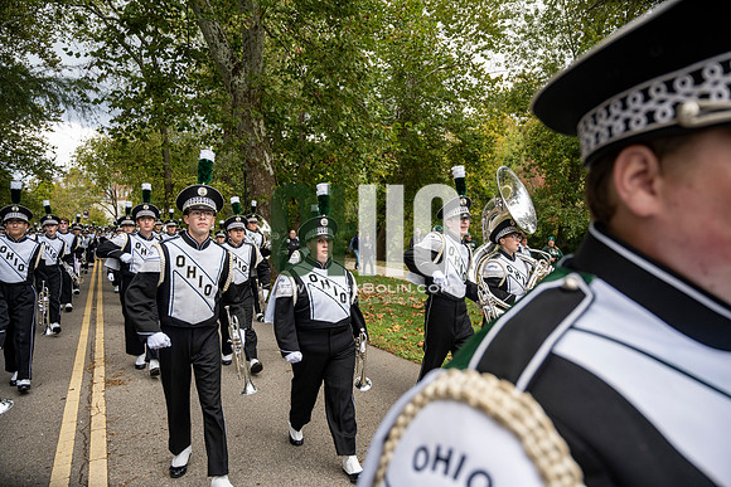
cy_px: 244
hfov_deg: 73.7
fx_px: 487
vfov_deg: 53.2
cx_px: 366
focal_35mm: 24
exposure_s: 1/1000
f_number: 4
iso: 500
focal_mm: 24
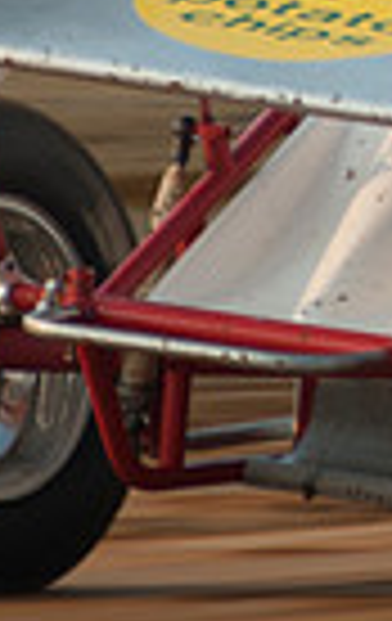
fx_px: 21778
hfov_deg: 1.0
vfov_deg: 1.6
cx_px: 987
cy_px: -216
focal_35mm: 1282
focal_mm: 200
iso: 100
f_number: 3.5
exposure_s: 1/400
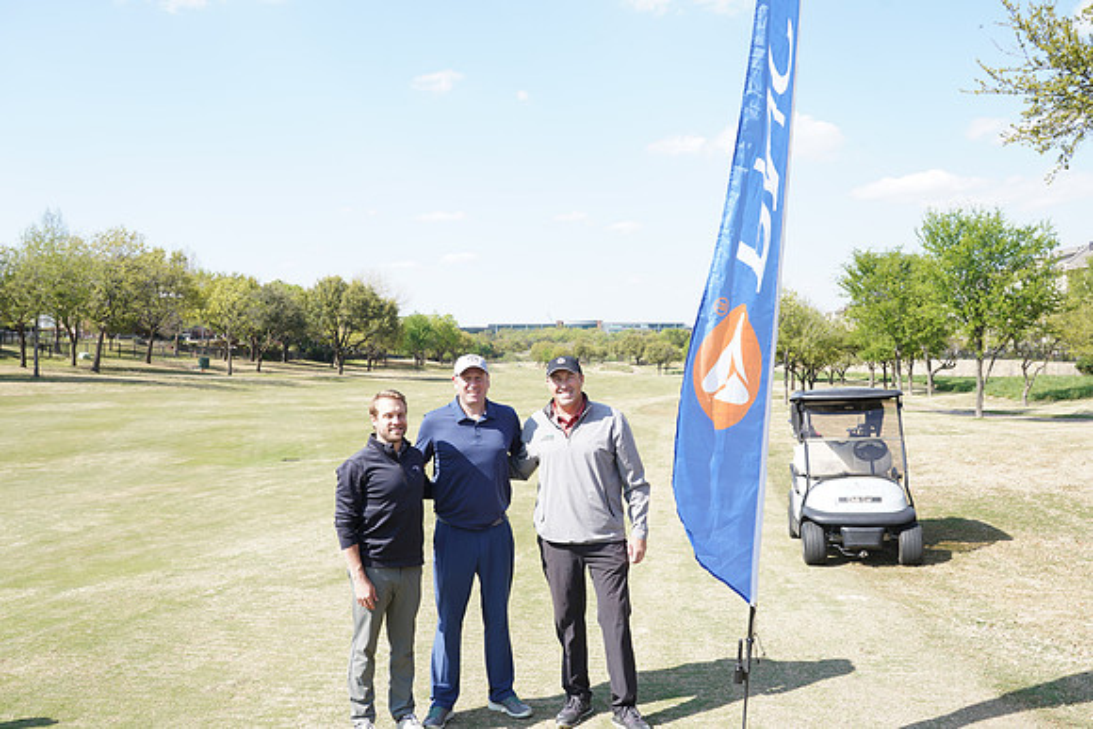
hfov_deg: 63.6
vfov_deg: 45.0
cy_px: 364
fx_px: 881
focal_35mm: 29
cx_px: 546
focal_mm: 29
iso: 160
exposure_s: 1/200
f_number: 7.1
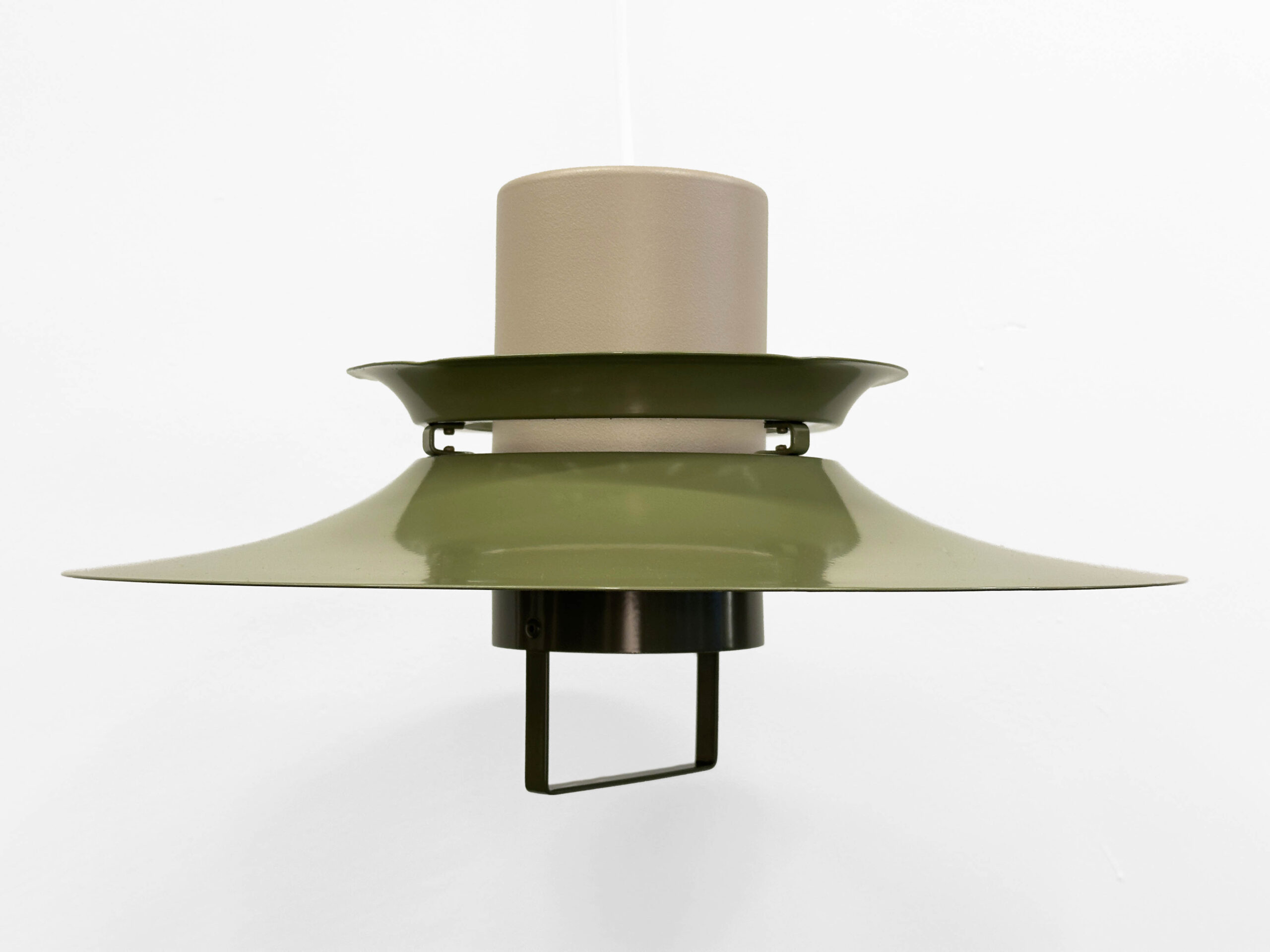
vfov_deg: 30.3
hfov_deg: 39.7
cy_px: 476
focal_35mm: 48
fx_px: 1761
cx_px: 635
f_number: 1.78
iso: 50
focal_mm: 6.86
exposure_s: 1/50
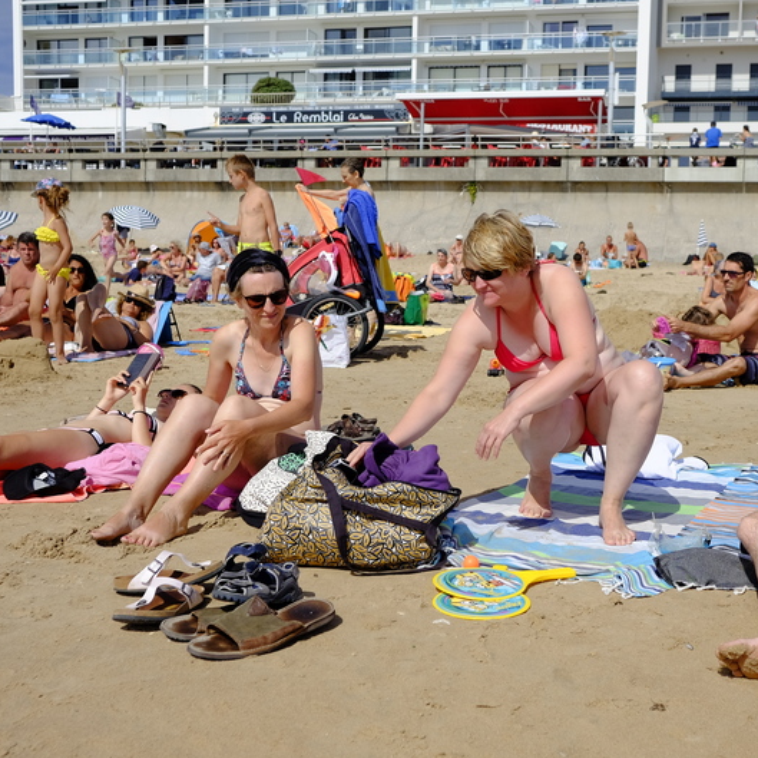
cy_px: 380
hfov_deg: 37.3
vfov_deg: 37.6
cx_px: 484
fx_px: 1115
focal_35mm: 45
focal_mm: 23
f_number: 4
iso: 400
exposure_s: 1/1300
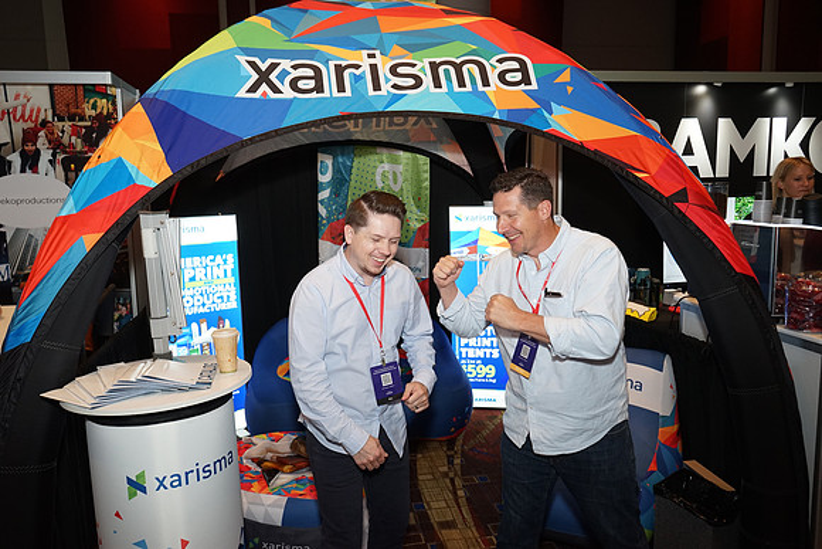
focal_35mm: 28
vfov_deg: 46.4
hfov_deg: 65.5
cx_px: 411
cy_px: 274
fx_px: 639
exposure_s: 1/100
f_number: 5.6
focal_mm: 28
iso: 1600
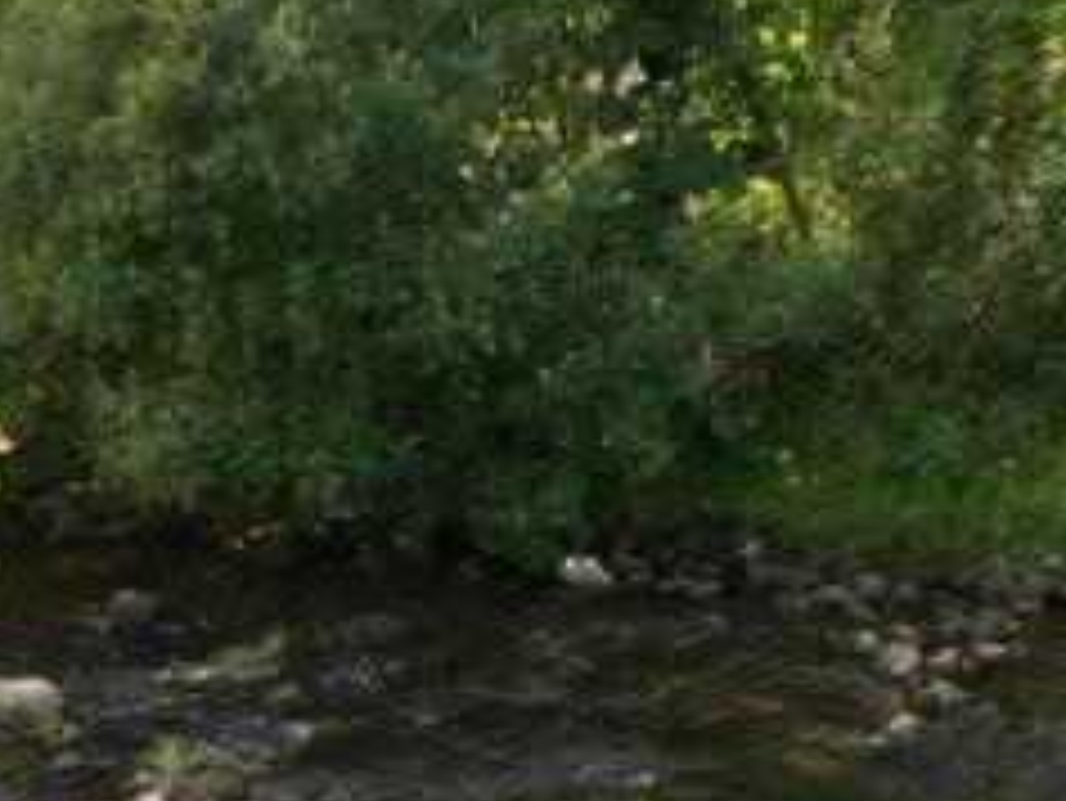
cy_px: 668
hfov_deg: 29.9
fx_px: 1972
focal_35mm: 64
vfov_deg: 22.6
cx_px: 295
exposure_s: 1/125
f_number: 3.2
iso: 80
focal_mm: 4.6
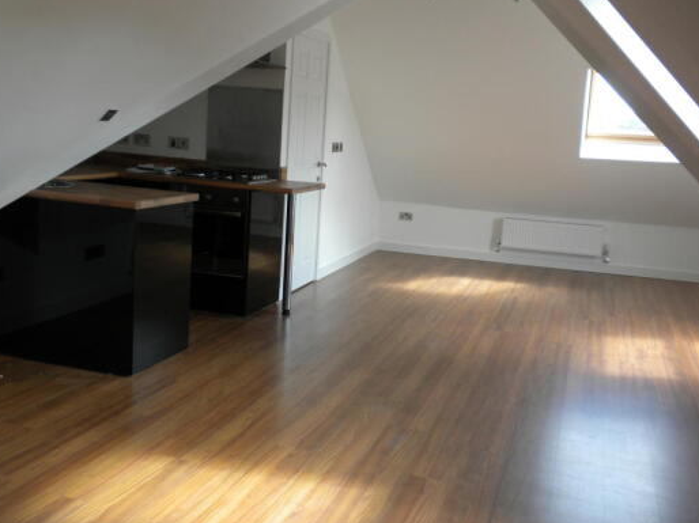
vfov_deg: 34.3
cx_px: 354
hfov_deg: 44.8
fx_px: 848
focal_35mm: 42
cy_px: 248
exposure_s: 1/56
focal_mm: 6.6
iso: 102
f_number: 3.5
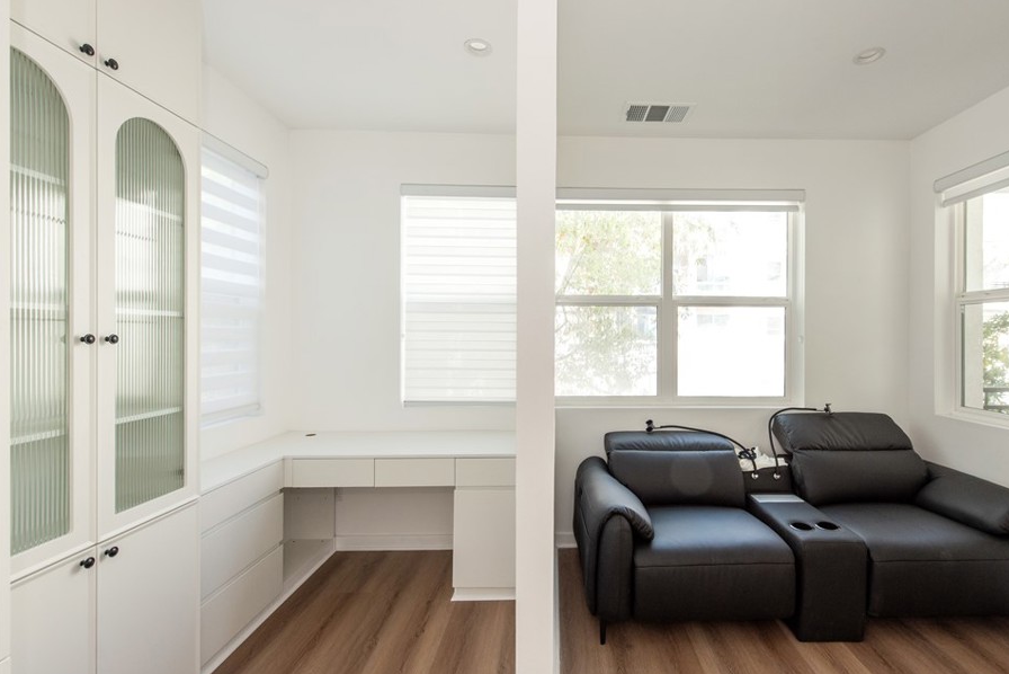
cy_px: 330
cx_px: 572
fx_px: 449
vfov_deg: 73.8
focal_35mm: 16
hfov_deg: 96.1
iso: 640
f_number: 5.6
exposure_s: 1/125
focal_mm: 14
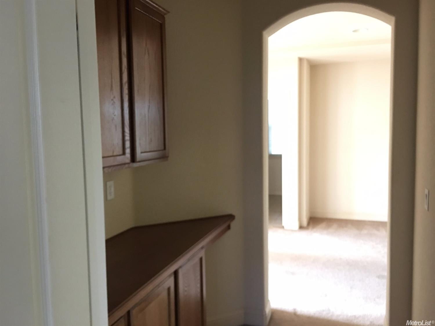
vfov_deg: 48.2
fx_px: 364
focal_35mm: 29
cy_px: 163
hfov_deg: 61.7
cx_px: 218
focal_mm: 4.15
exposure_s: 1/4
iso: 50
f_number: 2.2
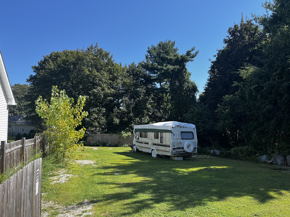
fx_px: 218
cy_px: 108
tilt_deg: +2.8
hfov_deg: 67.3
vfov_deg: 53.1
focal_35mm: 26
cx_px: 145
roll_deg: +0.8
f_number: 1.6
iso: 50
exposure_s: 1/1558
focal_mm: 5.1
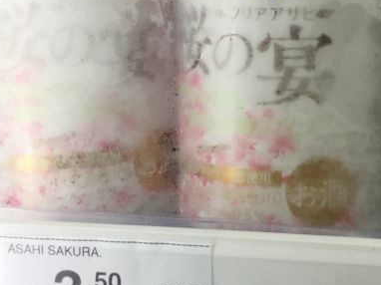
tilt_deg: -6.5
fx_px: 836
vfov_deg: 19.1
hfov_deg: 25.6
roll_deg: -1.1
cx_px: 243
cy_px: 42
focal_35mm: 76
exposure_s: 1/100
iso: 40
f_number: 2.2
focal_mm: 4.15
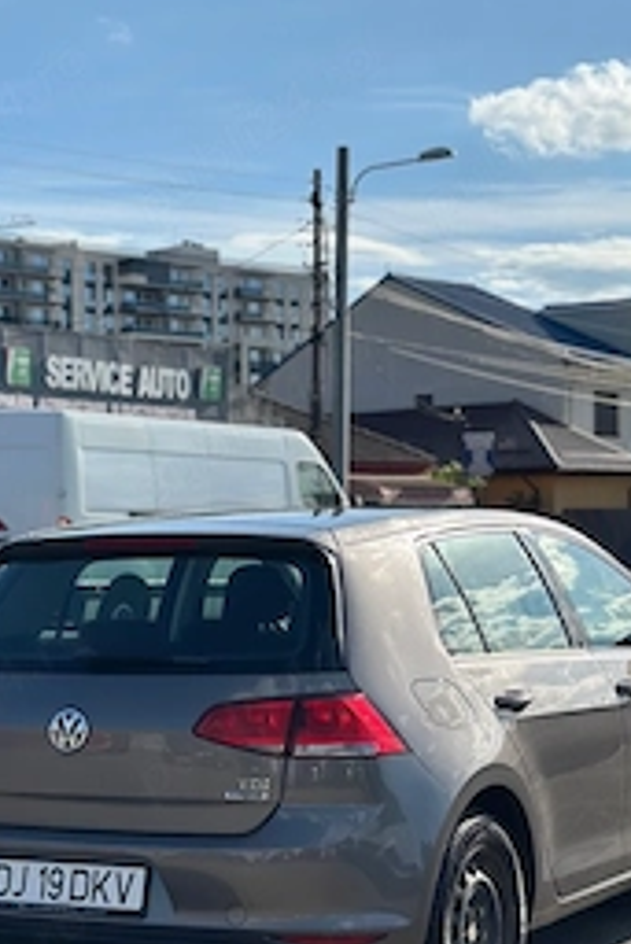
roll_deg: +0.7
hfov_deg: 17.5
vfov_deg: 26.0
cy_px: 465
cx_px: 328
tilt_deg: +1.9
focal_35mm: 78
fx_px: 2048
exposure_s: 1/8929
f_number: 1.78
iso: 100
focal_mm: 6.86
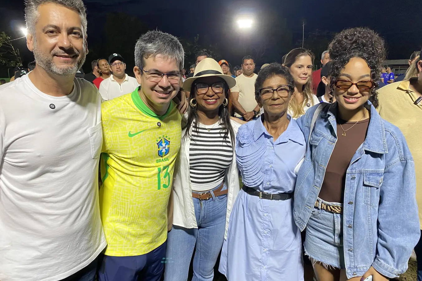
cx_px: 208
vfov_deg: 46.4
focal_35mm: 28
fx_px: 328
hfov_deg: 65.5
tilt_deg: -12.4
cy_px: 139
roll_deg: +1.0
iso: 125
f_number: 1.8
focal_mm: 4.25
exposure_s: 1/62
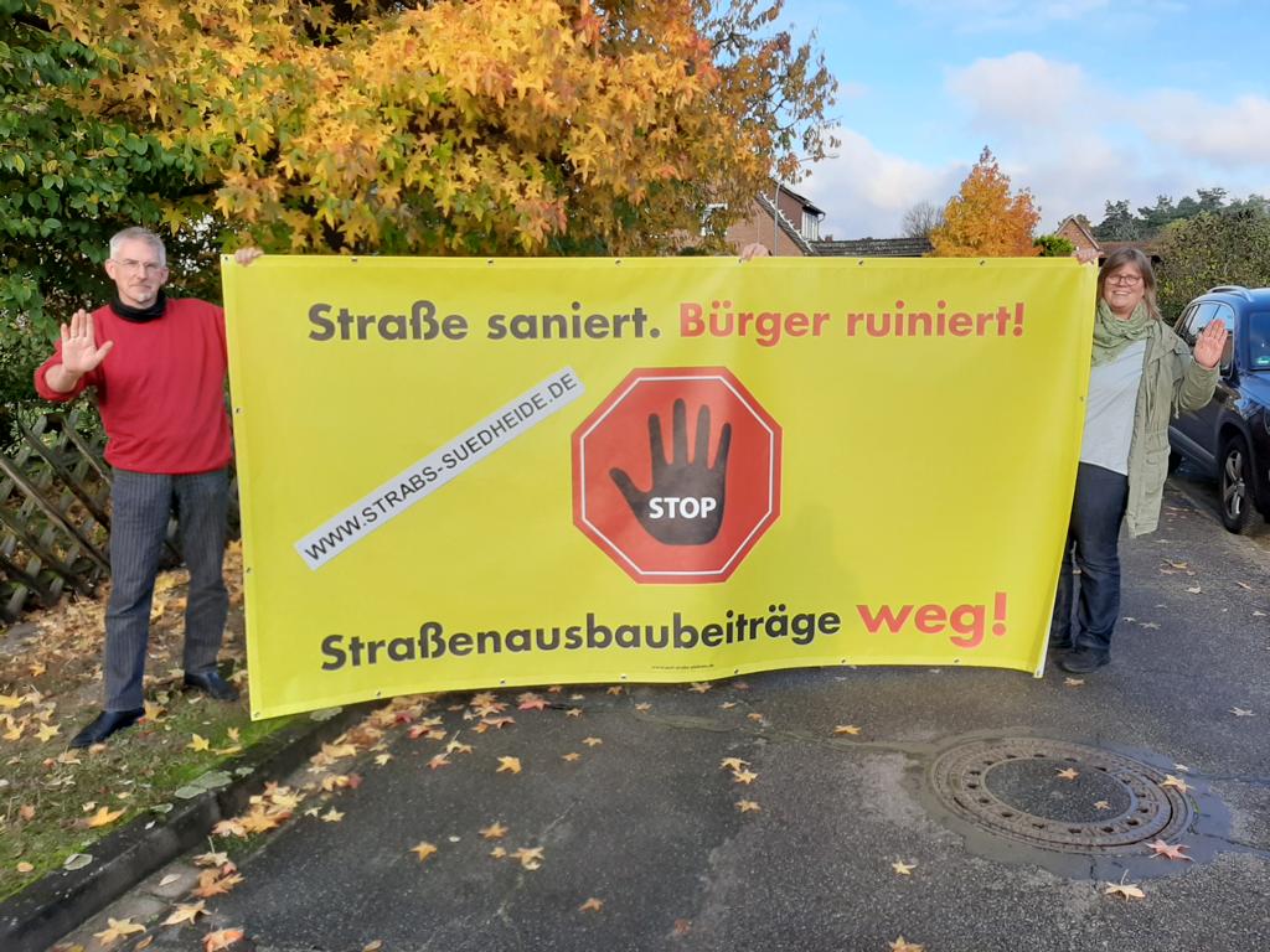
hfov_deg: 67.3
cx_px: 635
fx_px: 954
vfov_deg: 53.1
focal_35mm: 26
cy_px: 476
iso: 40
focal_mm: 3.93
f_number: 1.7
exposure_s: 1/794
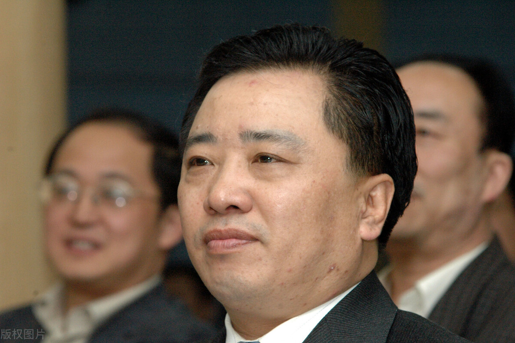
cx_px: 257
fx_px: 3984
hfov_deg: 7.4
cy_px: 172
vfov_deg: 4.9
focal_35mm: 279
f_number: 7.1
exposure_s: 1/60
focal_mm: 185
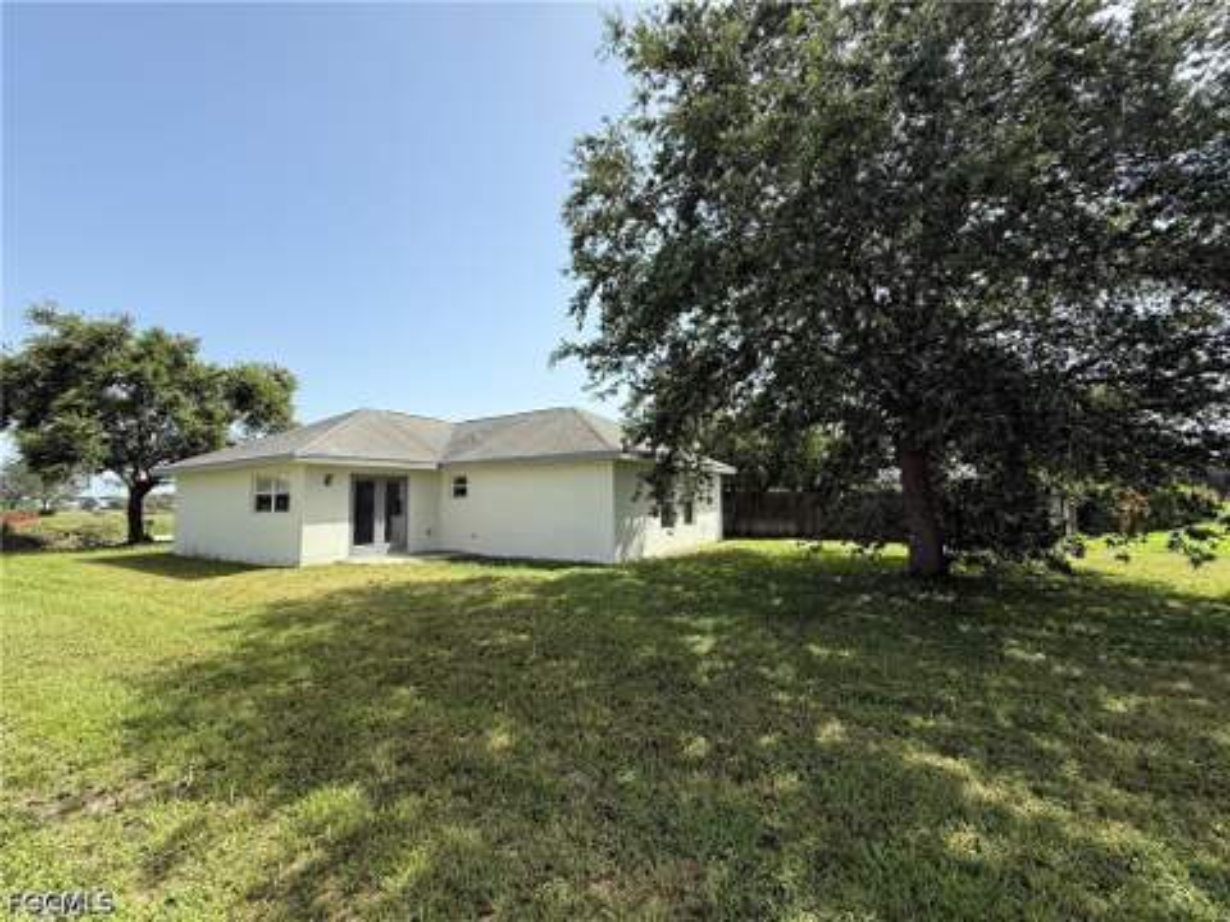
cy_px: 461
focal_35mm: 14
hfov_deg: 102.1
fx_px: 497
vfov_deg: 85.7
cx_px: 615
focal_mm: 2.22
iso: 50
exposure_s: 1/1235
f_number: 2.2
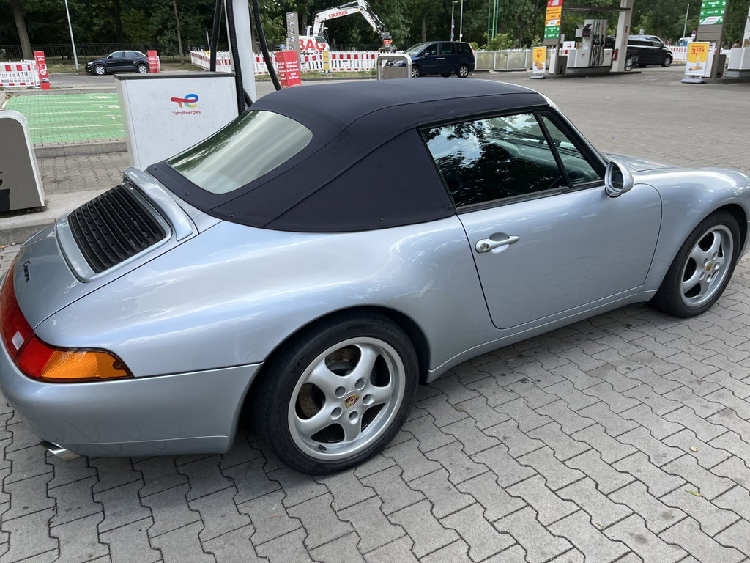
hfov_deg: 67.3
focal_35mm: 26
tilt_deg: -21.3
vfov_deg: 53.1
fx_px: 563
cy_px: 282
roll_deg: +1.9
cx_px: 375
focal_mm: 5.1
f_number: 1.6
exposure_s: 1/668
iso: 50
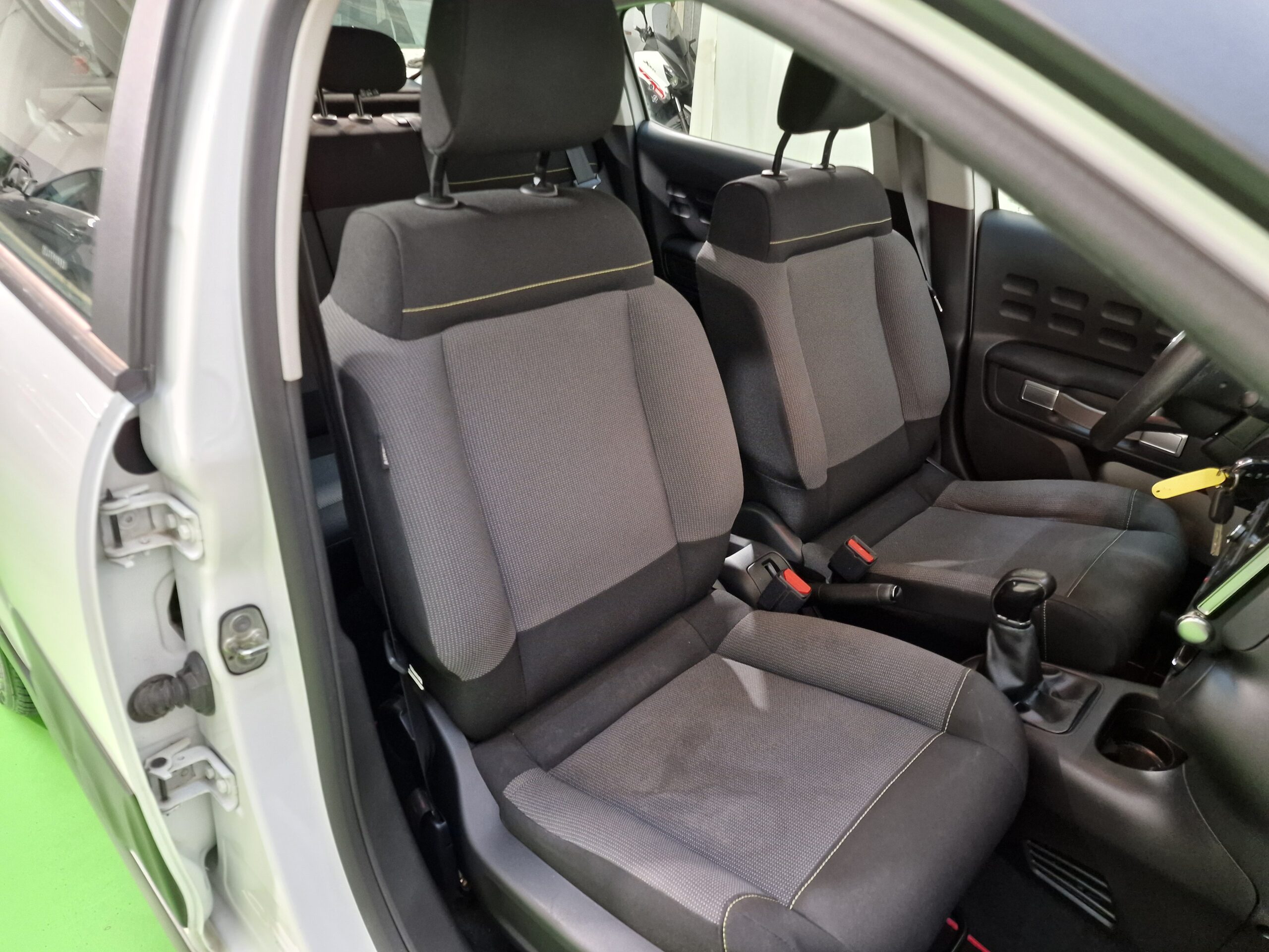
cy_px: 476
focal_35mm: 23
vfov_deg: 58.9
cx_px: 634
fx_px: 843
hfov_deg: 73.9
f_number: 1.8
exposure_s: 1/33
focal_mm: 6.4
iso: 400
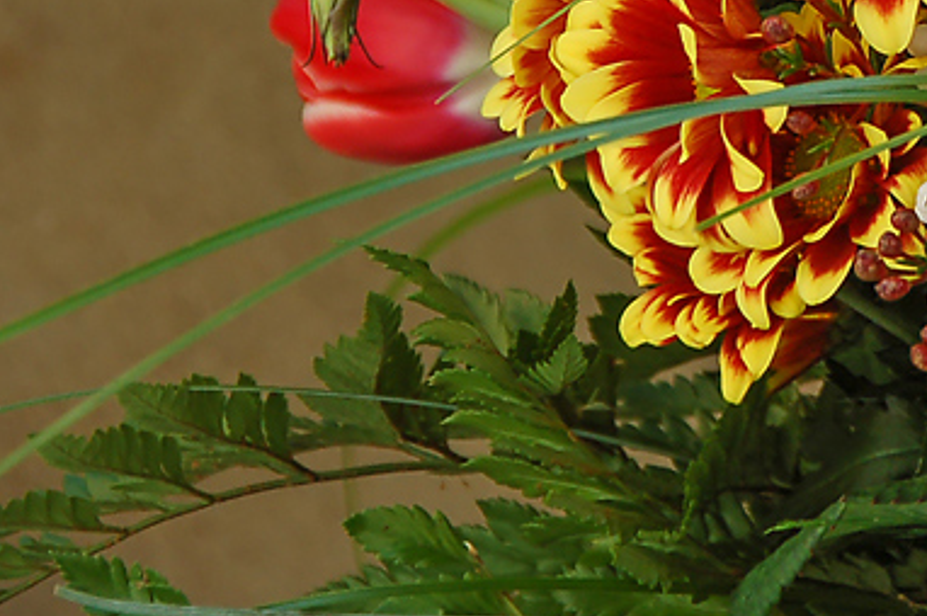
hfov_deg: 5.6
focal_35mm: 368
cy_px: -264
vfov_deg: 3.7
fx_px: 9468
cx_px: 1388
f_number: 5.6
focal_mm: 78
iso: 200
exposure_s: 1/180
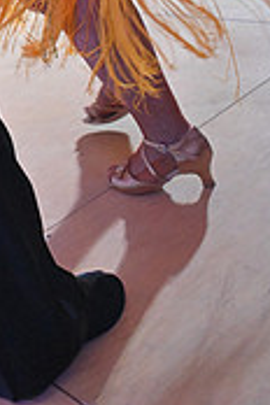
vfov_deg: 21.1
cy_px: -216
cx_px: -132
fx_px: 900
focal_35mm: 80
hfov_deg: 15.7
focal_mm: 24
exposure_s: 1/320
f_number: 5
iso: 7200
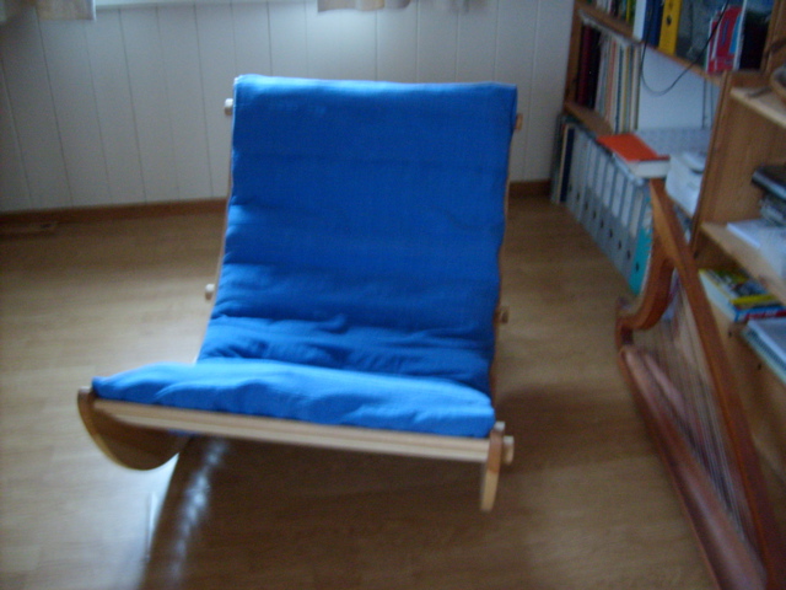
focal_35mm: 35
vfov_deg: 40.7
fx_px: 795
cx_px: 393
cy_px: 295
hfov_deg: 52.6
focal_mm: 5.8
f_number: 2.8
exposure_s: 1
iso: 200
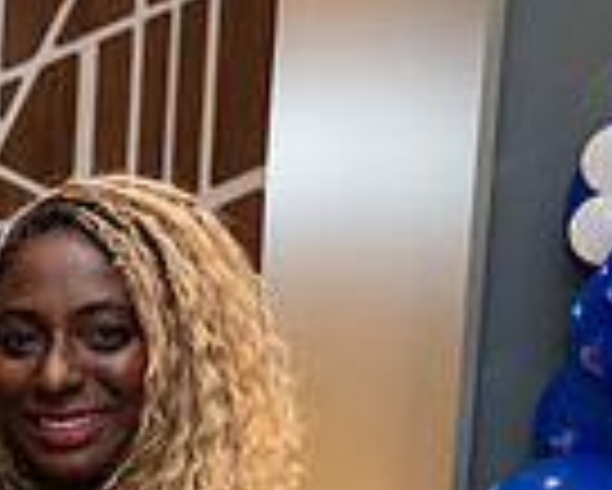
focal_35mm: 129
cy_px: 710
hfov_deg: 13.1
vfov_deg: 11.5
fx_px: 2338
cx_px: -572
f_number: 3.5
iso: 640
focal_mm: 31.5
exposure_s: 1/160
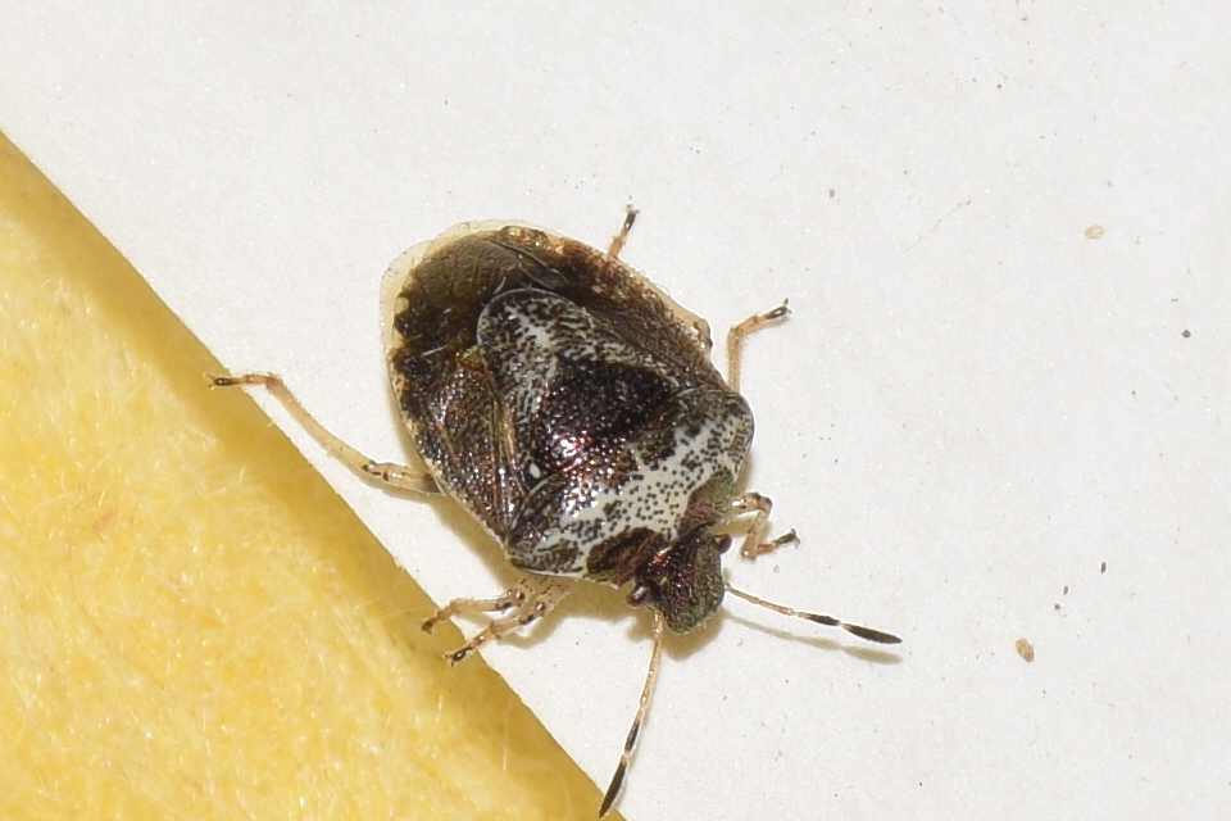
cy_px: 410
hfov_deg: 9.8
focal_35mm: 210
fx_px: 7180
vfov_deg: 6.5
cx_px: 616
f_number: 11
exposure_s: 1/160
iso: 125
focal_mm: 140
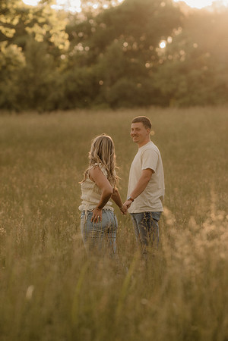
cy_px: 170
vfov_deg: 16.1
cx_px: 114
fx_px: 1206
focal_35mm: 127
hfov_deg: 10.8
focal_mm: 85
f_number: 2
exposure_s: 1/800
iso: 250
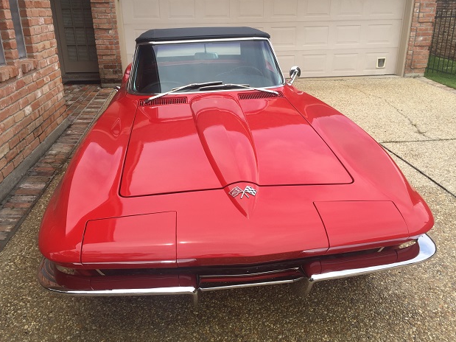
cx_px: 227
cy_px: 168
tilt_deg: -21.9
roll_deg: +0.5
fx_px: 395
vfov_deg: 46.8
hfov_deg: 60.0
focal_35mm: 30
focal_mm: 4.15
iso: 32
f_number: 2.2
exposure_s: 1/942
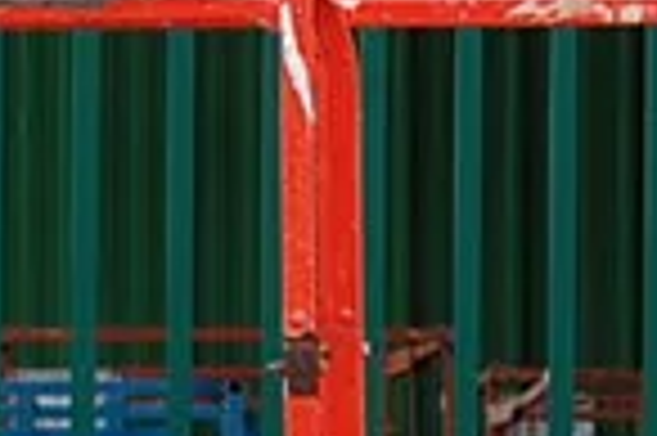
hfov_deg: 4.2
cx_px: 230
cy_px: 1117
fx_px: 8987
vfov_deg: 2.8
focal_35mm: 493
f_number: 5.6
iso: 400
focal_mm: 48
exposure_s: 1/100
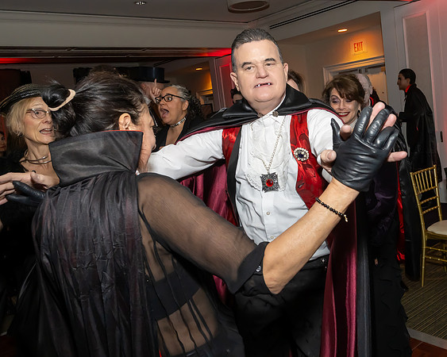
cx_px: 297
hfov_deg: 53.7
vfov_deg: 44.8
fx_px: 432
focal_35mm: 33
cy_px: 150
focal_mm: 17
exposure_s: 1/250
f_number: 7.1
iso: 640
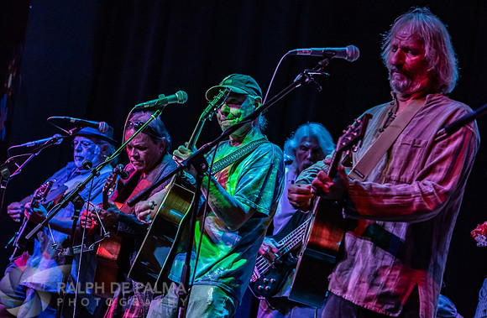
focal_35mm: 130
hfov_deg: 15.9
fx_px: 1747
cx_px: 234
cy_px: 143
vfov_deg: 10.4
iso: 1600
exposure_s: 1/160
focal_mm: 102
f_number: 5.6
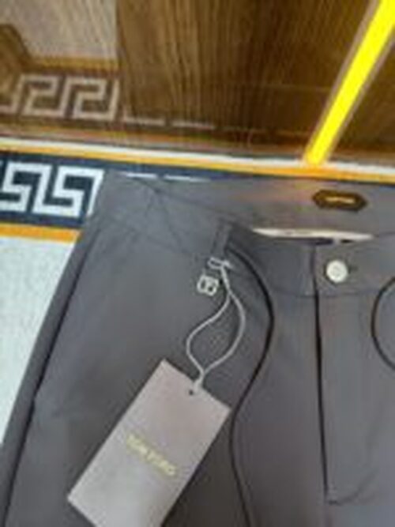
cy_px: 264
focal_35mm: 24
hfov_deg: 56.8
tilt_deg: -72.6
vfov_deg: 71.6
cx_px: 198
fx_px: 365
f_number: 1.78
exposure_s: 1/100
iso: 100
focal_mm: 6.76
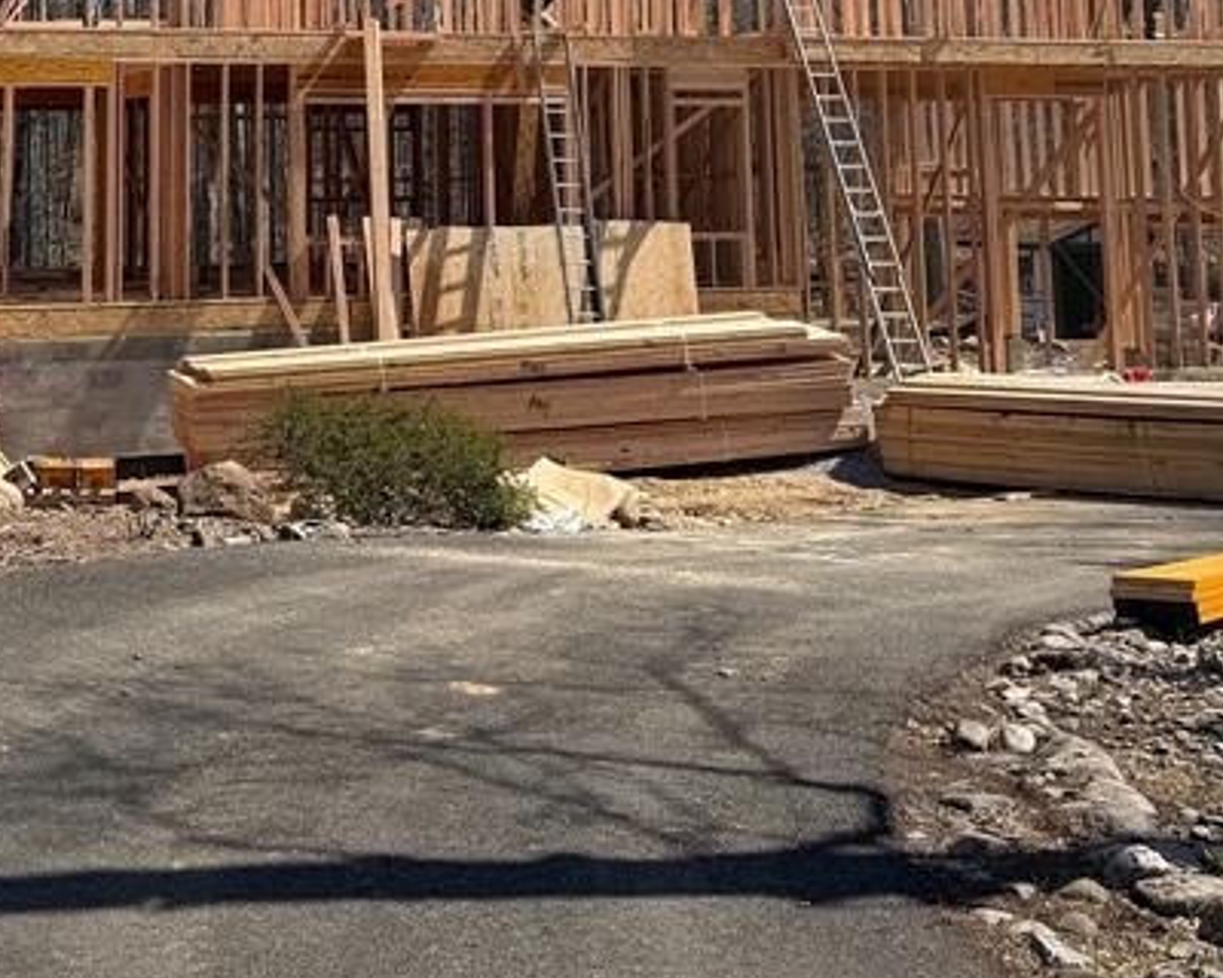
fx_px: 2172
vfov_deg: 23.8
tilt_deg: +4.2
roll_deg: +1.0
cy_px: -101
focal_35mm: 60
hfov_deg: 31.0
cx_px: 321
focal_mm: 6.76
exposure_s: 1/4167
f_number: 1.78
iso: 80
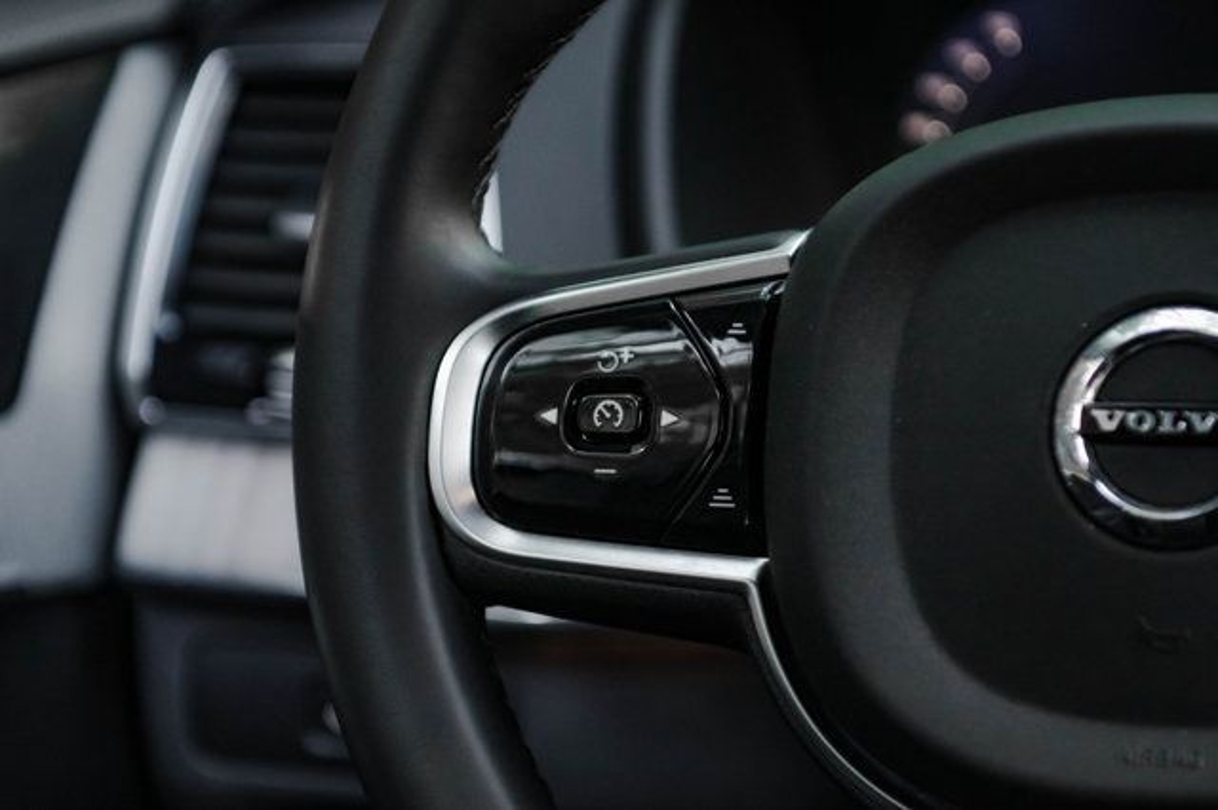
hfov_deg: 19.5
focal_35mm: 105
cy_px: 405
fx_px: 3551
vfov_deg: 13.0
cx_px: 609
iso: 3200
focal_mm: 70
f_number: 3.5
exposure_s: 1/320
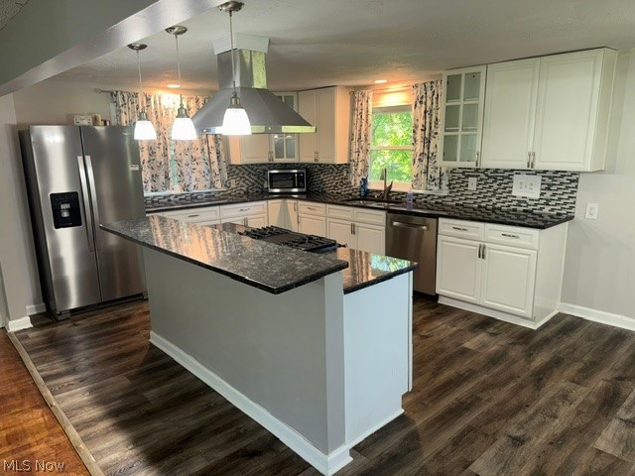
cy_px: 238
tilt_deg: -12.0
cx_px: 318
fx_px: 440
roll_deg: +1.3
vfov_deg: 56.8
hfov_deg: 71.6
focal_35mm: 24
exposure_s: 1/39
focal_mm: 6.76
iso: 64
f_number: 1.78
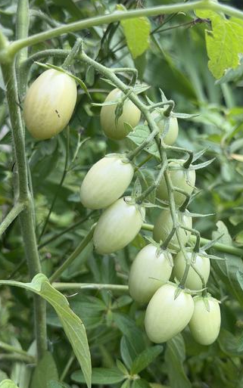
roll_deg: +3.1
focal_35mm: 52
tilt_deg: -22.9
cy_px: 191
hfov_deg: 24.9
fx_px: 551
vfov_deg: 38.9
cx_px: 139
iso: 64
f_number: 1.78
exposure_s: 1/320
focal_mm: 6.76
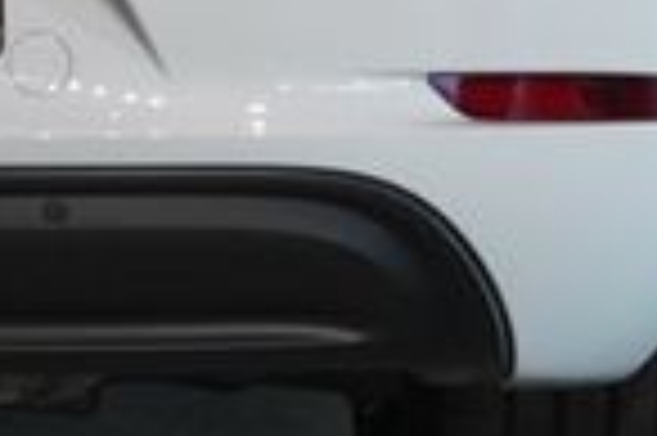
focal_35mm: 492
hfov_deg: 4.2
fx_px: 8969
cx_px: -310
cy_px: -501
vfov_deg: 2.8
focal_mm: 70
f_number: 5.6
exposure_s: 1/160
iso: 2000
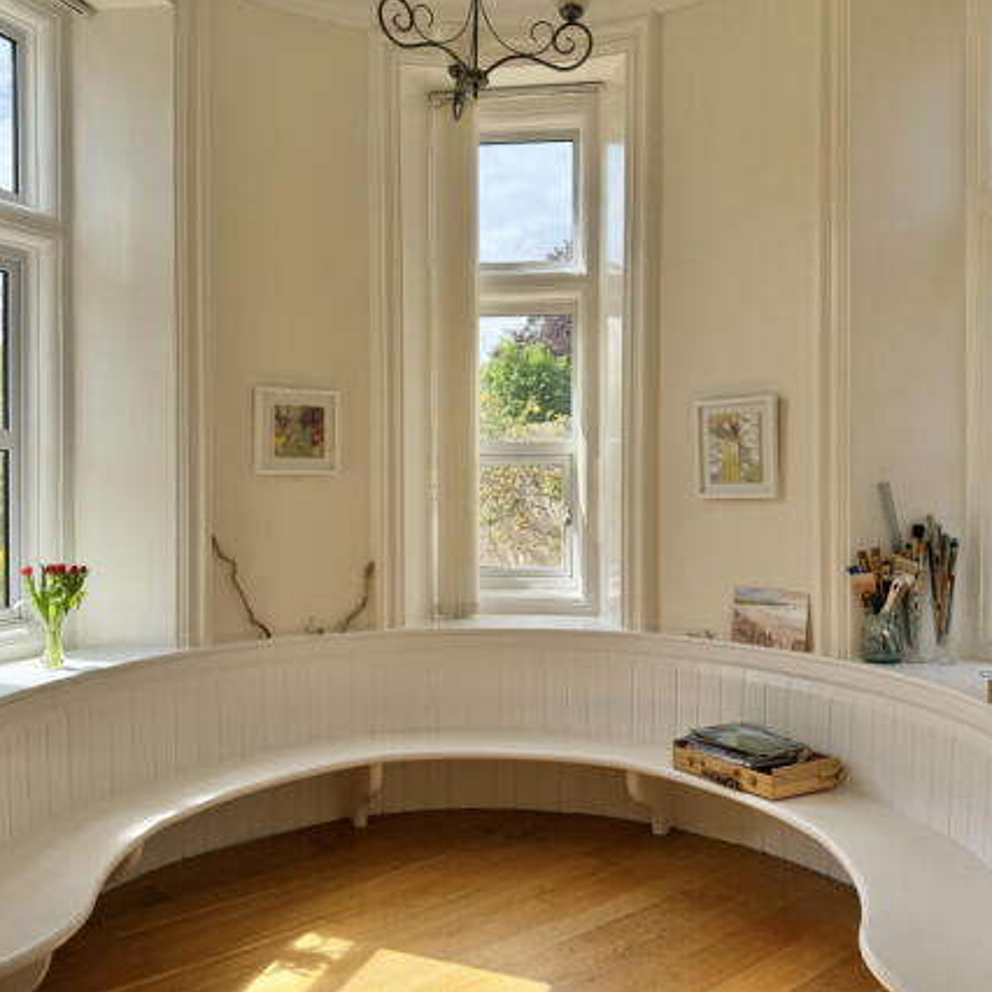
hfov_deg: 55.6
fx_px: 940
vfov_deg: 55.6
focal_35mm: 29
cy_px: 488
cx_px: 488
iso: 100
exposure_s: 1/1770
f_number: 1.78
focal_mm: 6.76
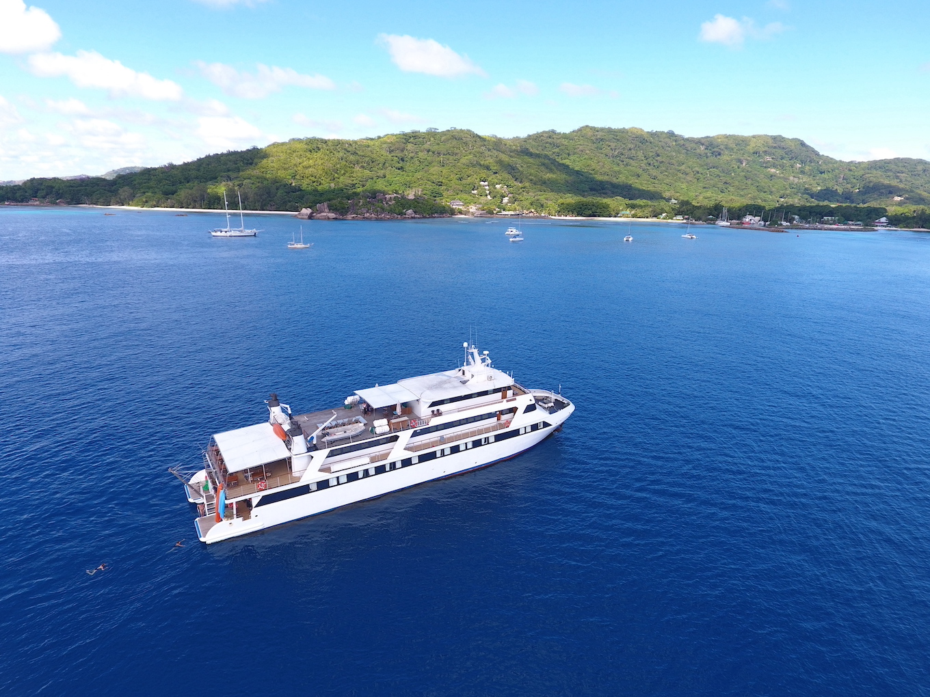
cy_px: 348
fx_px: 537
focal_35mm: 20
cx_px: 465
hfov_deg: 81.7
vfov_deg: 66.0
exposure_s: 1/343
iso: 100
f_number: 2.8
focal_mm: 3.61
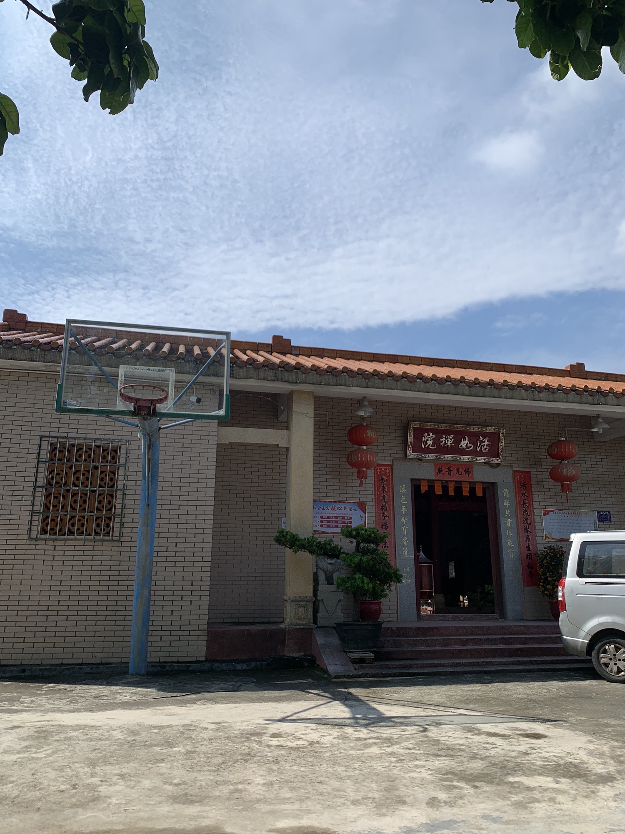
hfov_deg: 53.1
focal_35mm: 26
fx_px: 626
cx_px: 312
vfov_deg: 67.3
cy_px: 417
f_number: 1.8
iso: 25
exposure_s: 1/3937
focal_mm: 4.25
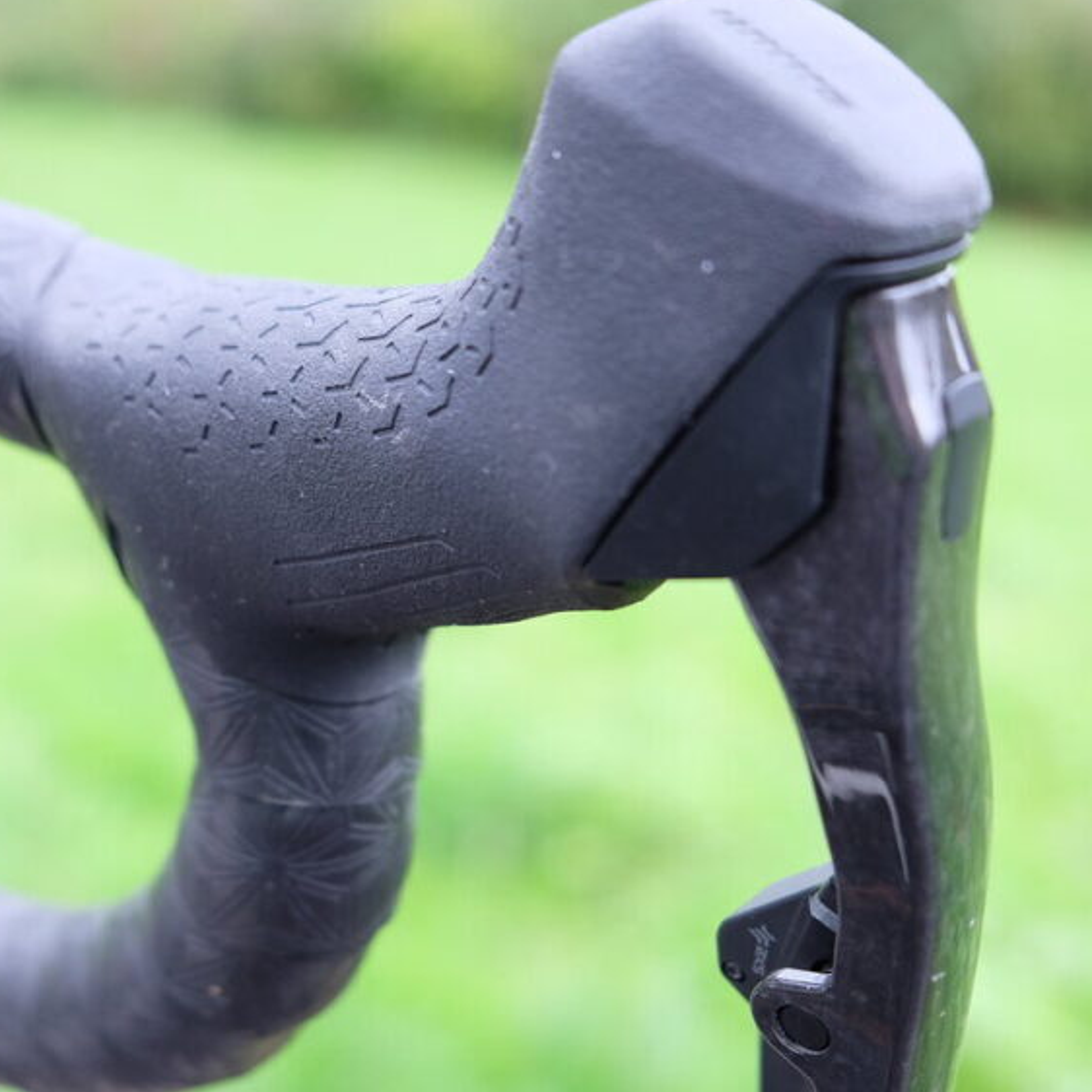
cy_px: 481
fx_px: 2213
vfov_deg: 27.7
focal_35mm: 62
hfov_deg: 27.6
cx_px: 381
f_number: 3.2
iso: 500
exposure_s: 1/210
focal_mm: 26.5
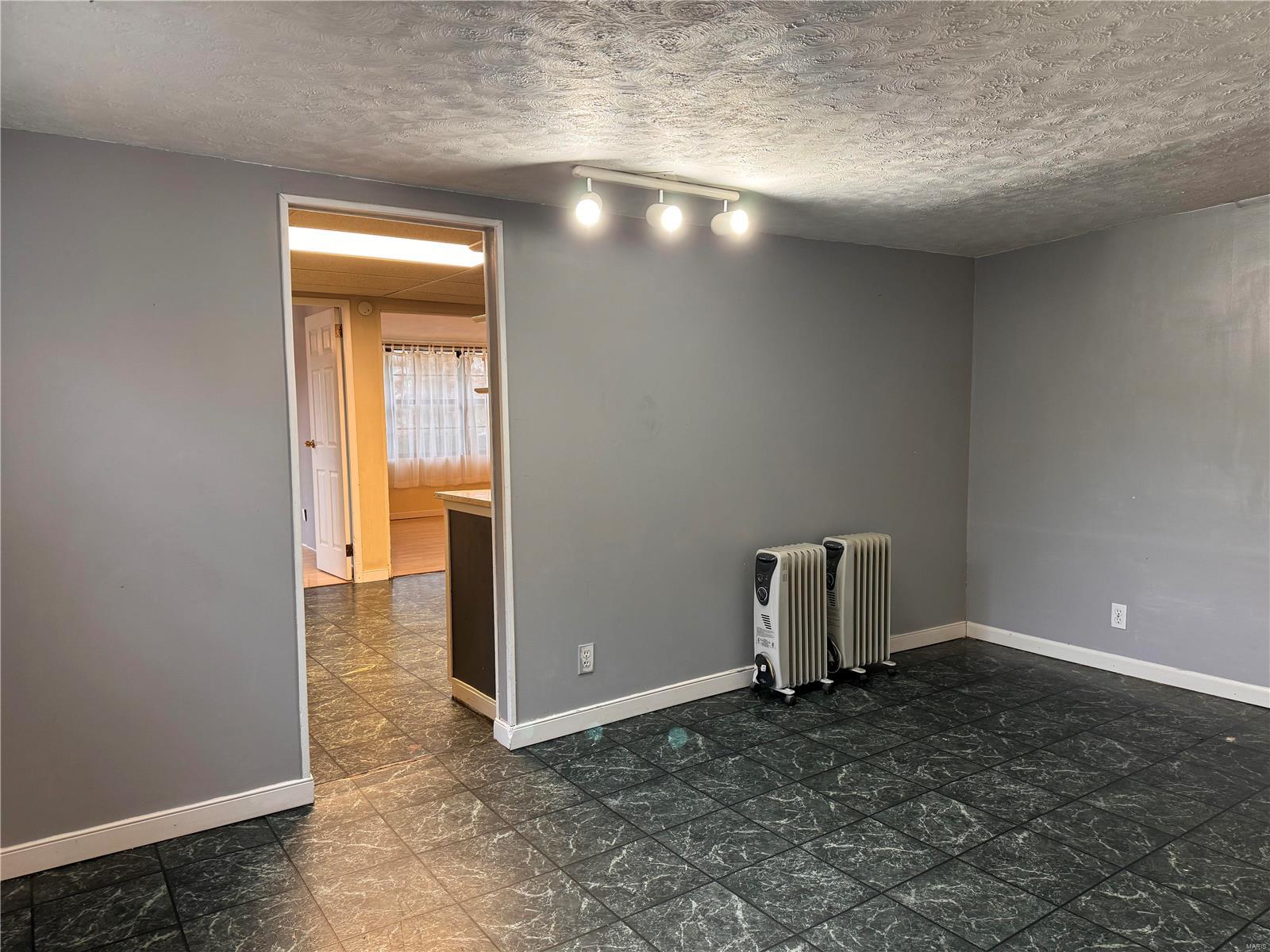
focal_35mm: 24
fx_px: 881
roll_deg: +0.8
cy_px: 476
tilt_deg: -4.9
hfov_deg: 71.6
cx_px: 635
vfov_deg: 56.8
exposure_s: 1/60
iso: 160
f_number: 1.78
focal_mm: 6.76
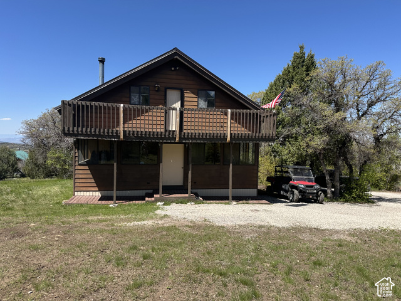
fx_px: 278
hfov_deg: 71.6
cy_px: 150
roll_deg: -1.0
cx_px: 200
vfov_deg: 56.8
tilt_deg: -2.2
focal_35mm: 24
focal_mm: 6.86
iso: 80
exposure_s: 1/3247
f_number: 1.78
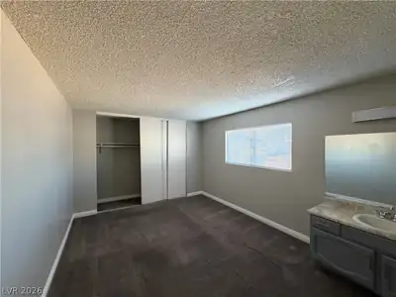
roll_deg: +0.4
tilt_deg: +0.1
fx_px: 160
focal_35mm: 14
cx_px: 198
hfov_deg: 102.1
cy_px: 148
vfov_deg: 85.7
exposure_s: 1/60
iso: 320
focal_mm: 2.22
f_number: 2.2
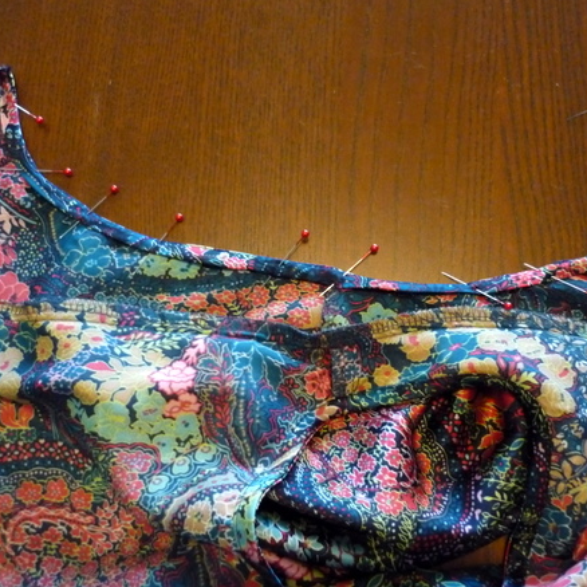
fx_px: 767
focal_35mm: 40
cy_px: 288
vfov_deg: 41.9
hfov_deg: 41.8
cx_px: 320
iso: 800
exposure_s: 1/13
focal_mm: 5.5
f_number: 2.8
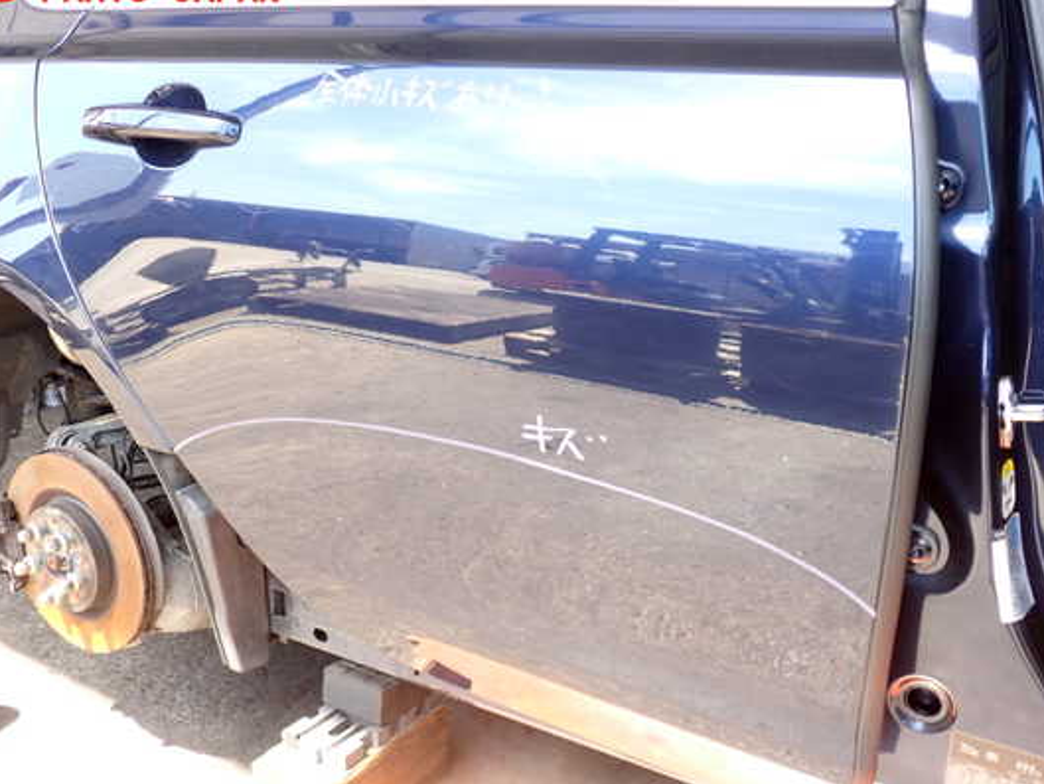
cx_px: 513
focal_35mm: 34
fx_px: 1026
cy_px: 409
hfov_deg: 53.9
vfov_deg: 41.8
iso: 100
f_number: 2.3
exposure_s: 1/80
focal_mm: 5.4
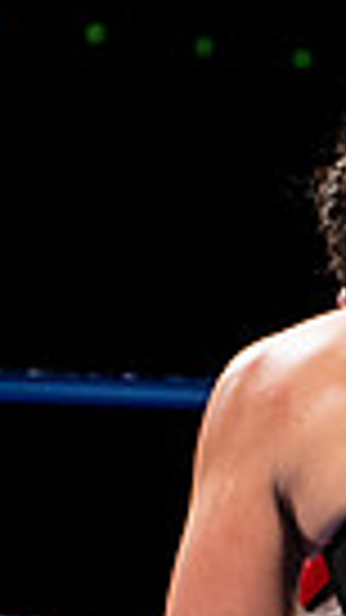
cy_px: 331
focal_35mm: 367
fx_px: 5990
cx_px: 627
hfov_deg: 3.3
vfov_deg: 5.9
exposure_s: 1/1000
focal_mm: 70
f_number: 4
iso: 4000
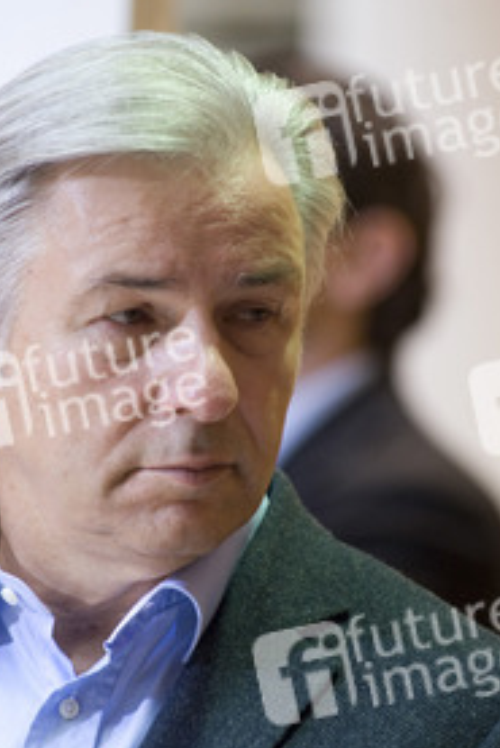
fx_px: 6013
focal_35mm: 289
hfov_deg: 4.8
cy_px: 527
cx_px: 147
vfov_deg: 7.1
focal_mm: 200
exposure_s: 1/125
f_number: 5
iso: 1600
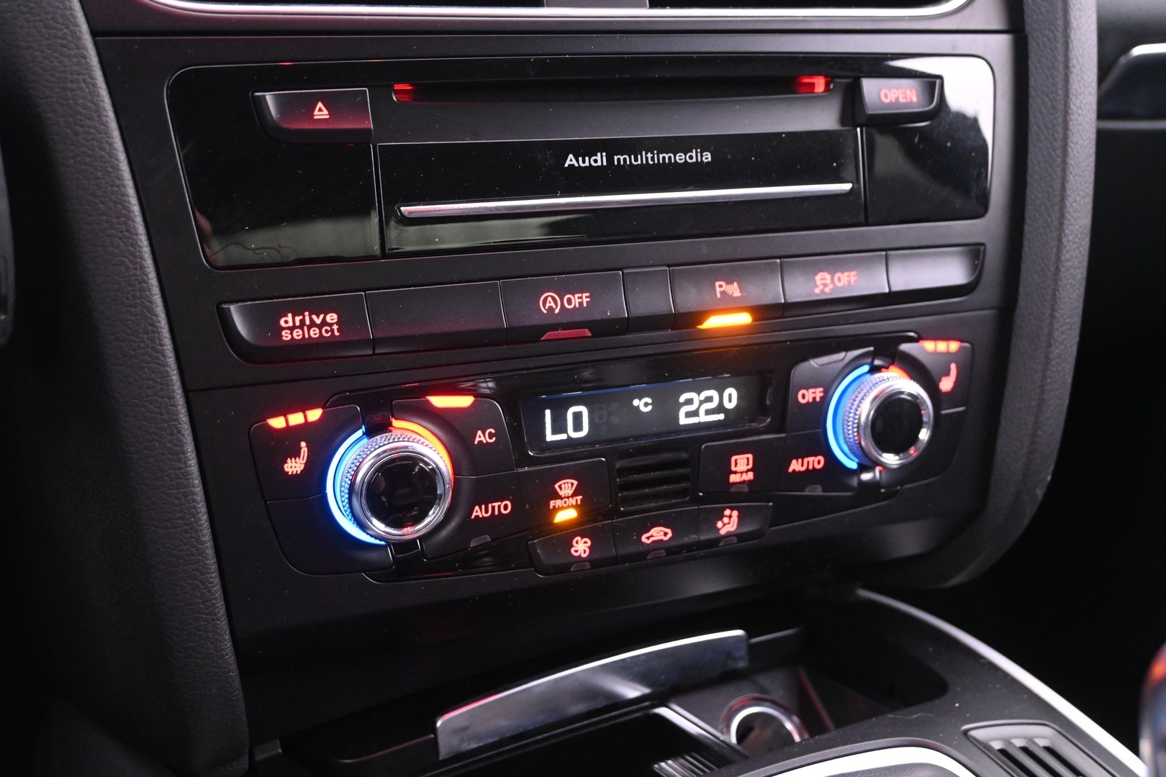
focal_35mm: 39
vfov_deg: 34.2
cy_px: 388
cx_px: 583
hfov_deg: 49.6
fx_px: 1263
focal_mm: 26
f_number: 4.5
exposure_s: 1/6
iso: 3200
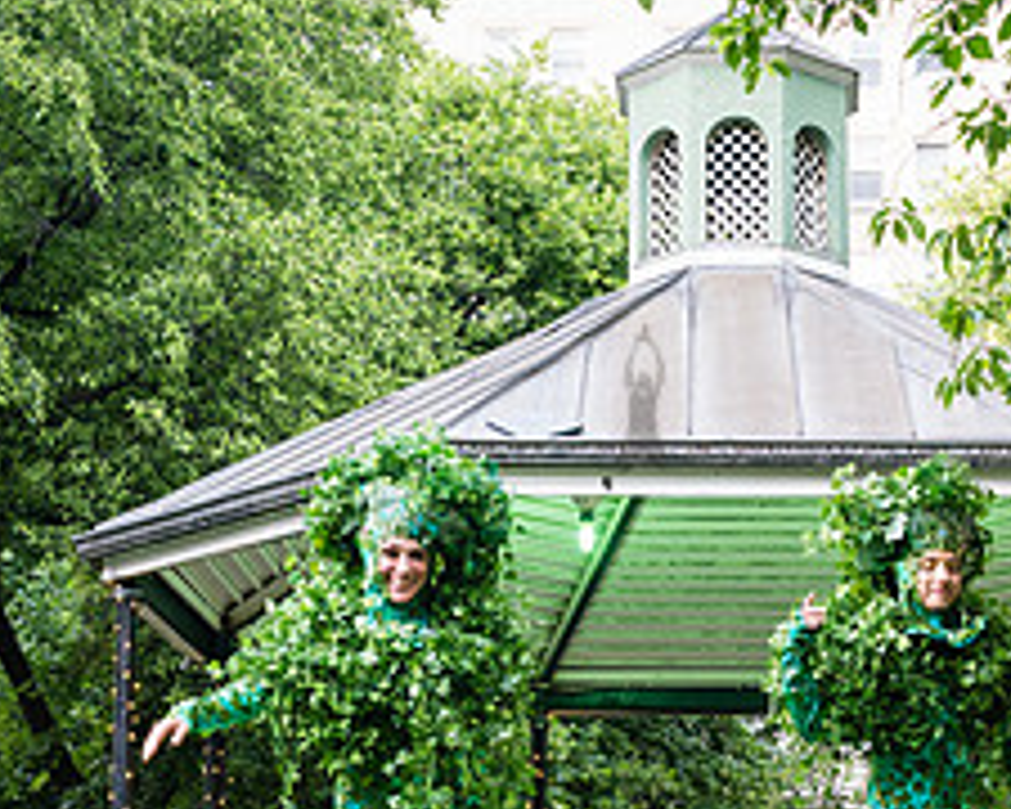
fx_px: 2723
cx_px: 613
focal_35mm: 91
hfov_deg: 21.0
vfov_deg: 16.4
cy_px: 869
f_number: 4
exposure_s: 1/320
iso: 1600
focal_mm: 37
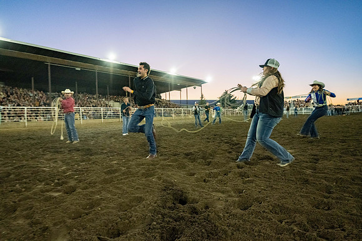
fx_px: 236
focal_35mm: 24
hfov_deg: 74.9
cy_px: 120
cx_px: 181
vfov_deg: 54.1
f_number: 4
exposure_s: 1/320
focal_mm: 23.5
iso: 3200
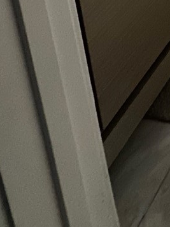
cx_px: 378
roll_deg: +0.4
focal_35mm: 63
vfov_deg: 17.5
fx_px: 413
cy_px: -260
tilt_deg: -11.8
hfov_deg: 15.7
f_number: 2.2
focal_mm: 2.22
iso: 500
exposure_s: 1/60
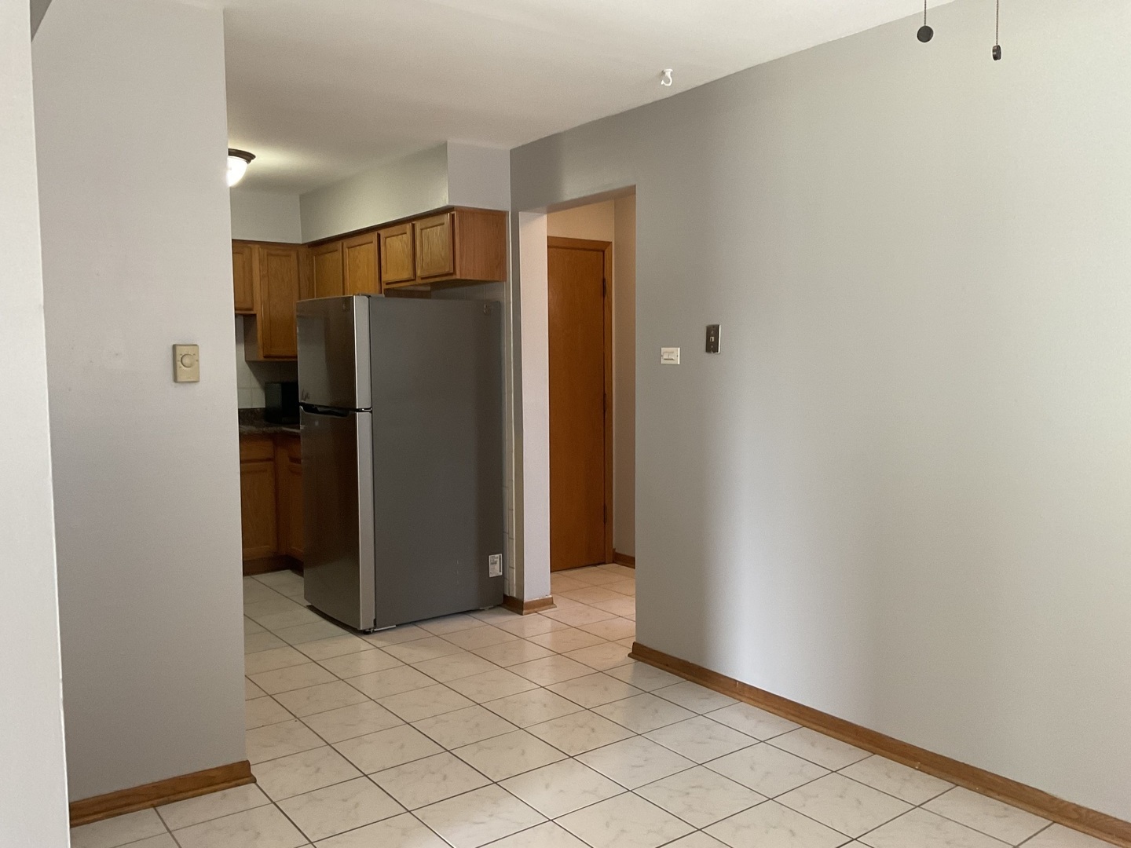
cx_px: 566
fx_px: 948
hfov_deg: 61.7
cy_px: 424
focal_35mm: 29
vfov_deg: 48.2
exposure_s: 1/60
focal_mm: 3
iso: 125
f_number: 1.8
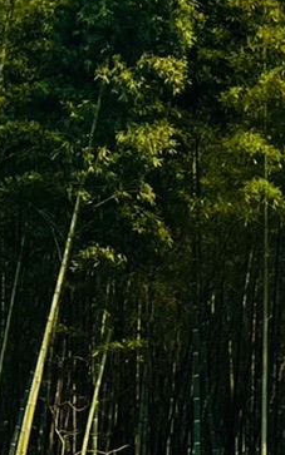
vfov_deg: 10.7
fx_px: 1888
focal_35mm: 152
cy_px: -791
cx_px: 393
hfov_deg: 8.5
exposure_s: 1/3745
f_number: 1.6
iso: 50
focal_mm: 5.1
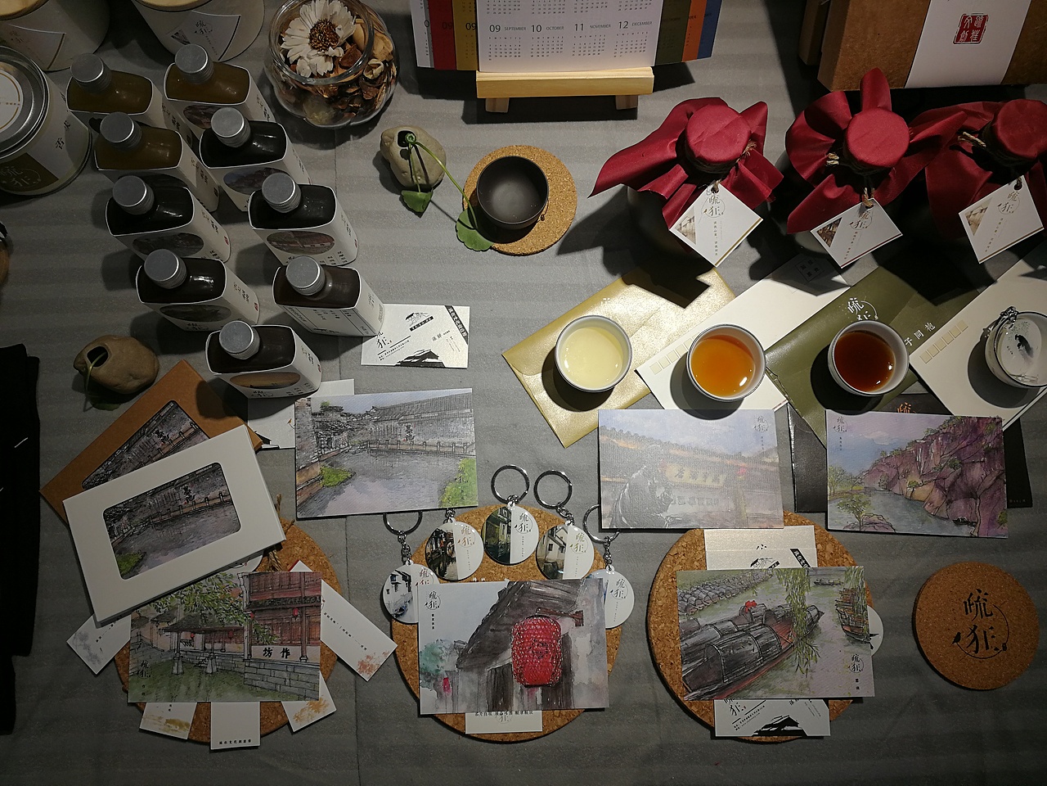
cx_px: 524
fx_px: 817
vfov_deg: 51.4
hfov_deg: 65.3
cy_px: 393
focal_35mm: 27
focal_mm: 3.95
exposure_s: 1/100
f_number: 2.2
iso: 50
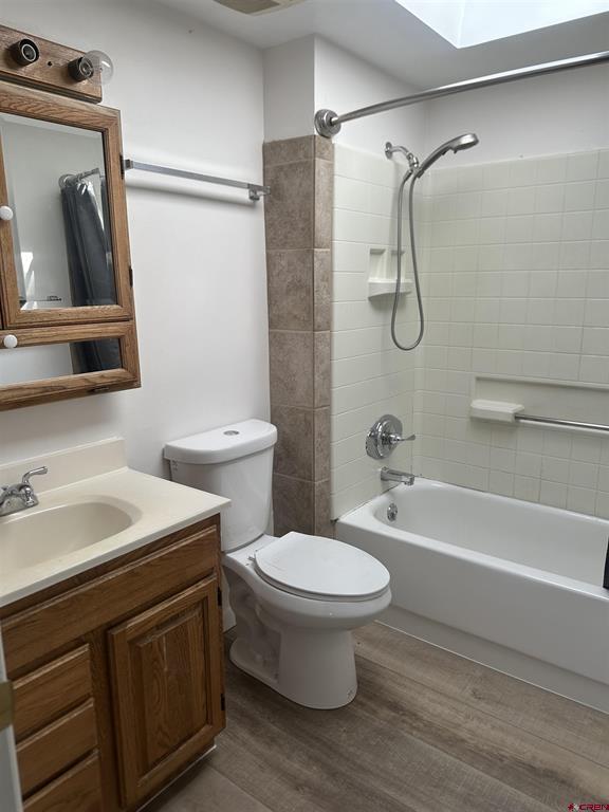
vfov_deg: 71.6
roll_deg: -1.2
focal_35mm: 24
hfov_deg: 56.8
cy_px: 406
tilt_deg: -12.9
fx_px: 563
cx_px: 304
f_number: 1.78
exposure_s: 1/843
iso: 80
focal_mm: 6.86
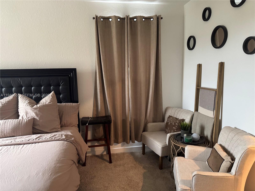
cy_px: 96
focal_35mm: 24
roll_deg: +1.0
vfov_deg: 56.8
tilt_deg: -7.3
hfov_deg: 71.6
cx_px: 128
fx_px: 177
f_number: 1.78
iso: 640
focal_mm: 6.76
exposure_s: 1/60
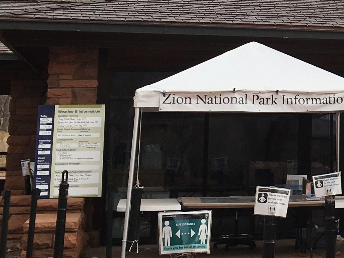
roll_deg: +1.7
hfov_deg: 18.1
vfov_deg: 14.3
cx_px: 435
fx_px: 1014
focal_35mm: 102
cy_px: 14
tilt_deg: +5.4
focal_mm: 4.15
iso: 25
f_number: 2.2
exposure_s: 1/1350
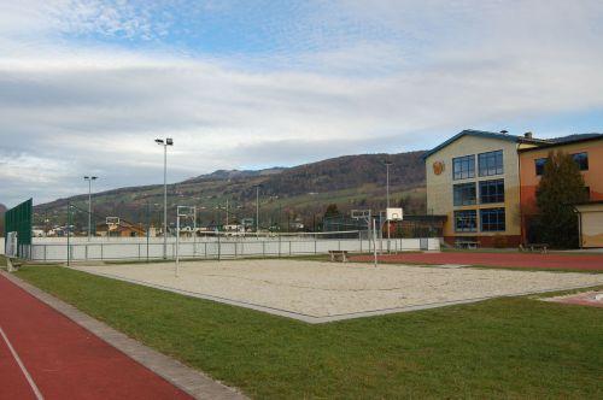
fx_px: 552
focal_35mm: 33
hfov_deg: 57.3
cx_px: 302
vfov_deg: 39.9
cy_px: 200
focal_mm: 22
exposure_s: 1/250
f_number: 8
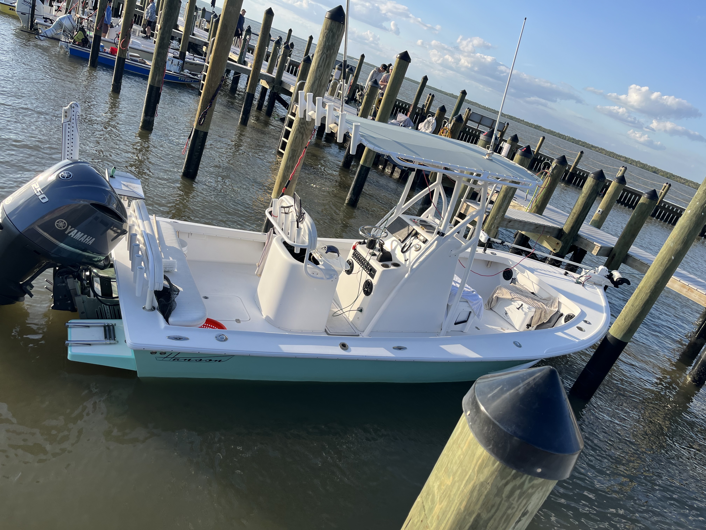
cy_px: 265
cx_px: 353
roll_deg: -20.6
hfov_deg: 67.3
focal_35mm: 26
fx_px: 530
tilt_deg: -20.1
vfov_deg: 53.1
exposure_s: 1/1802
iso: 50
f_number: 1.6
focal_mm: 5.1
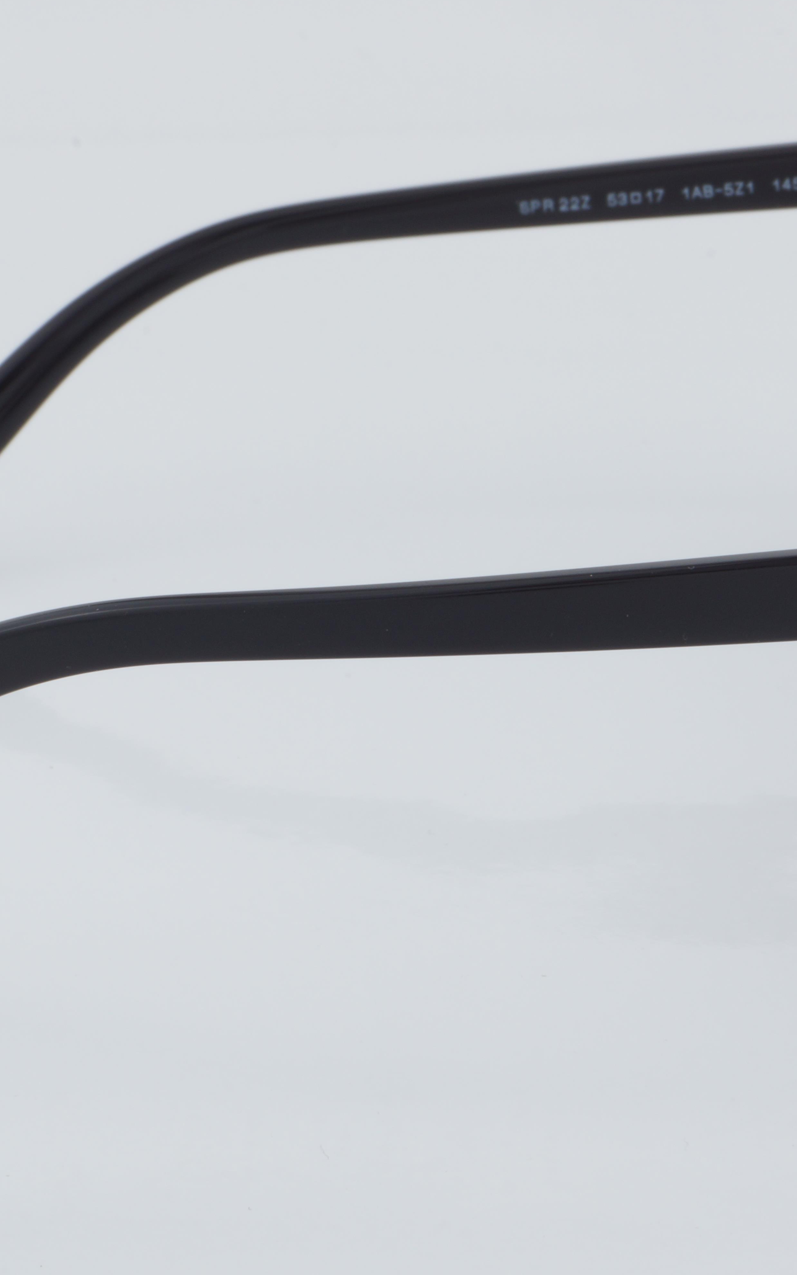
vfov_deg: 18.0
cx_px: 544
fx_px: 4032
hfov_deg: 11.3
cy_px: 636
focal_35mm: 116
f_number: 32
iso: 100
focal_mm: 50
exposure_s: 1/4
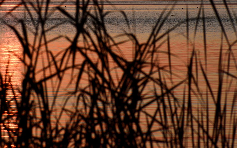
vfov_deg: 3.8
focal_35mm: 344
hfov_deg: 6.1
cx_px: 88
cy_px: 16
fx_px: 2222
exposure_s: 1/320
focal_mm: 200
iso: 400
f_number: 13
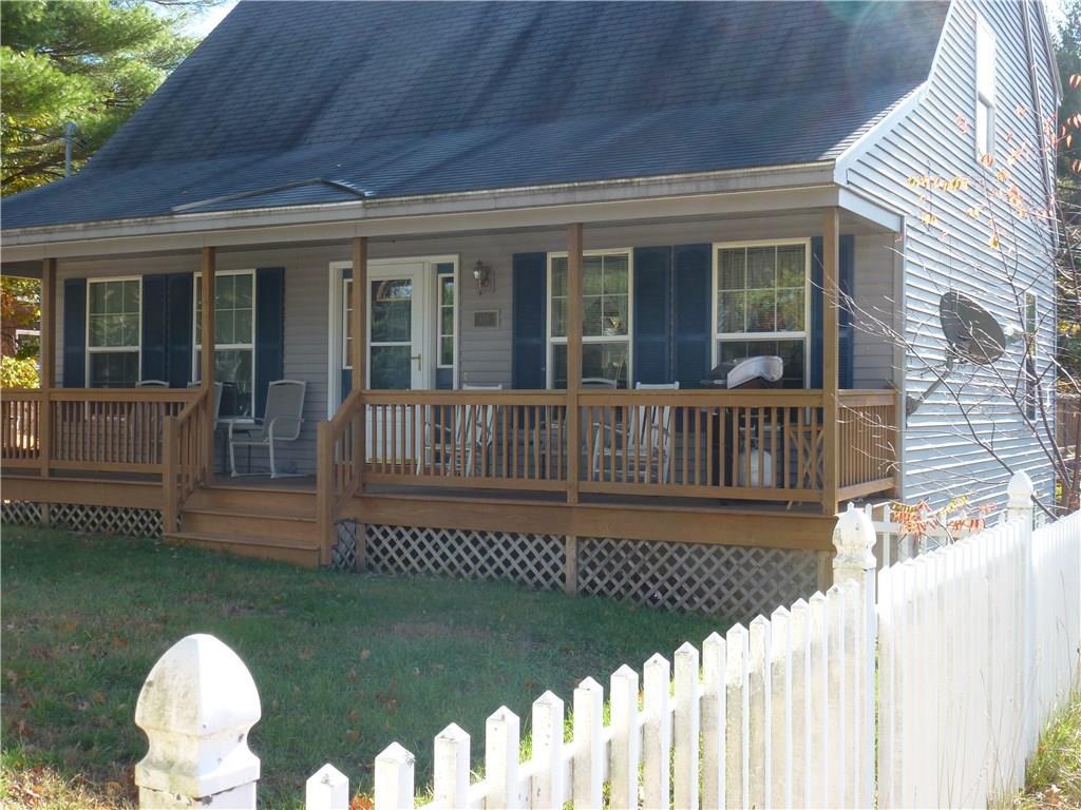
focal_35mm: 41
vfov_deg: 35.1
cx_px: 540
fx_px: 1280
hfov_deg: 45.8
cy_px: 405
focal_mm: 7.4
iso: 100
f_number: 3.9
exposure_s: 1/160
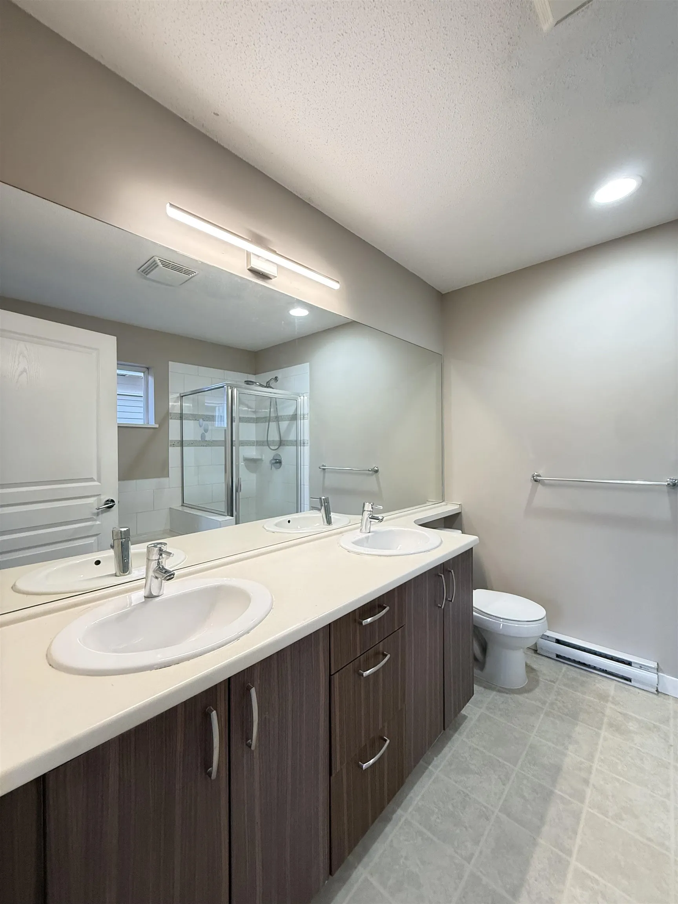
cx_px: 339
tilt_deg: -0.4
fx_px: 366
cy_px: 452
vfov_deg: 102.1
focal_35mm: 14
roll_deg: -0.2
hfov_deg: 85.7
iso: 320
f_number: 2.2
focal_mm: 2.22
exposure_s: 1/120
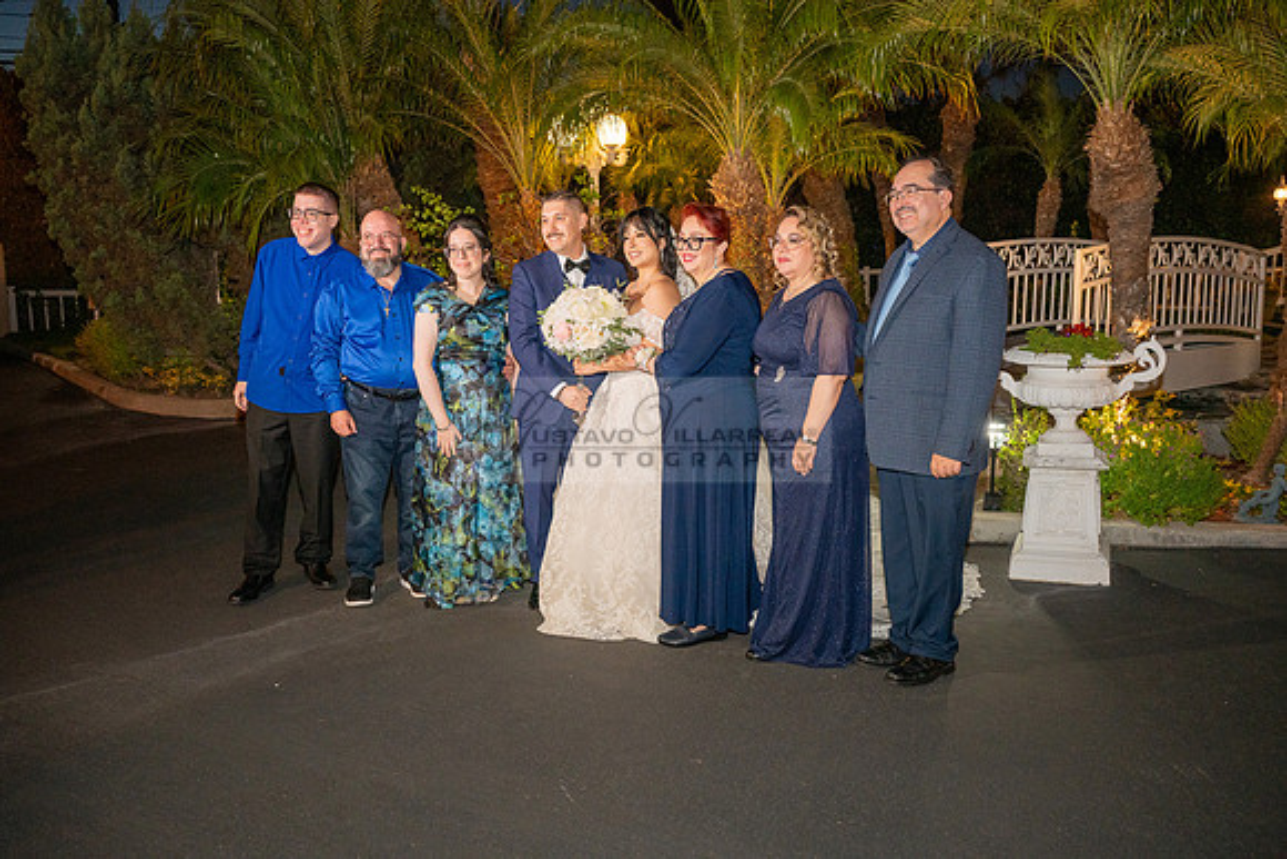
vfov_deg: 41.7
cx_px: 644
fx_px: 1126
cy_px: 430
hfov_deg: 59.5
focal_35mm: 32
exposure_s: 1/200
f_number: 4
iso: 1250
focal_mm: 31.5
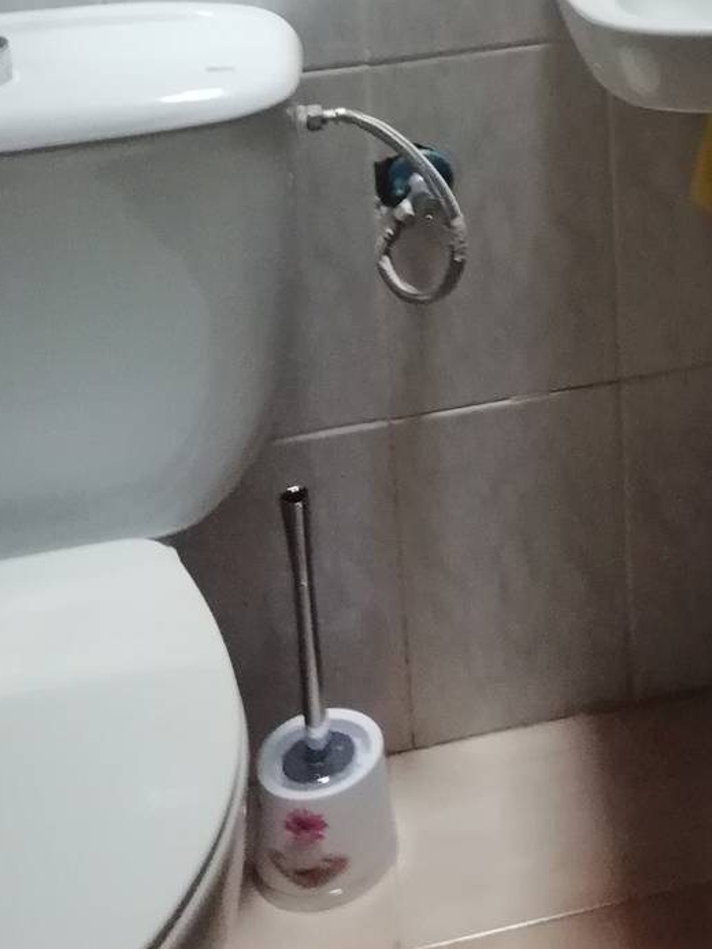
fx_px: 2056
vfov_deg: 22.5
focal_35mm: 75
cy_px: -364
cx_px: 875
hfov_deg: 18.5
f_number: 2.2
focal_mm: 3.21
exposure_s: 1/33.3
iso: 160
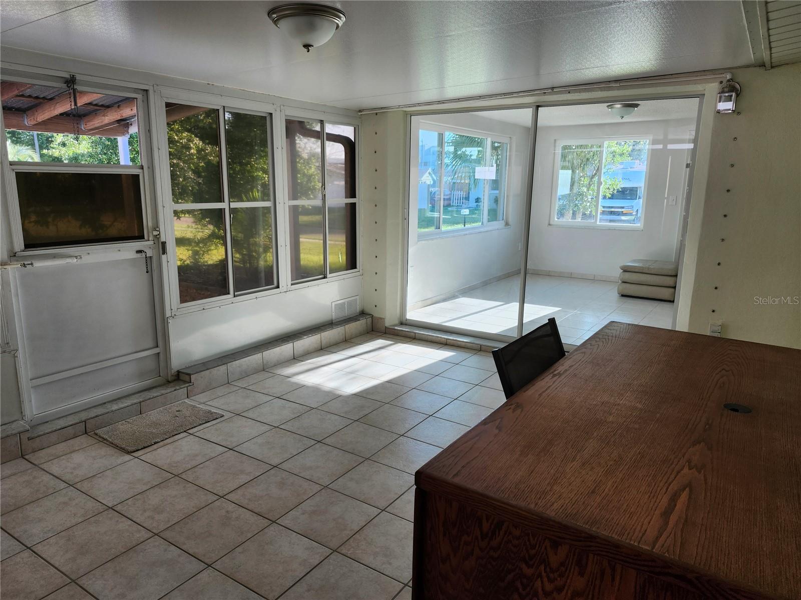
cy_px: 300
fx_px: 532
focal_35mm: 23
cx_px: 400
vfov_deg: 58.9
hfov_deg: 73.9
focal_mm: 5.54
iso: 64
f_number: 1.8
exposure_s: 1/180
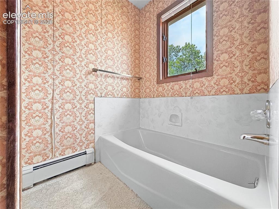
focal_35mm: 14
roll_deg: +0.8
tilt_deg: -0.4
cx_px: 140
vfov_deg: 85.6
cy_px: 104
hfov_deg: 102.1
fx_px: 113
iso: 200
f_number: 2.2
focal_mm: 2.2
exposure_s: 1/120
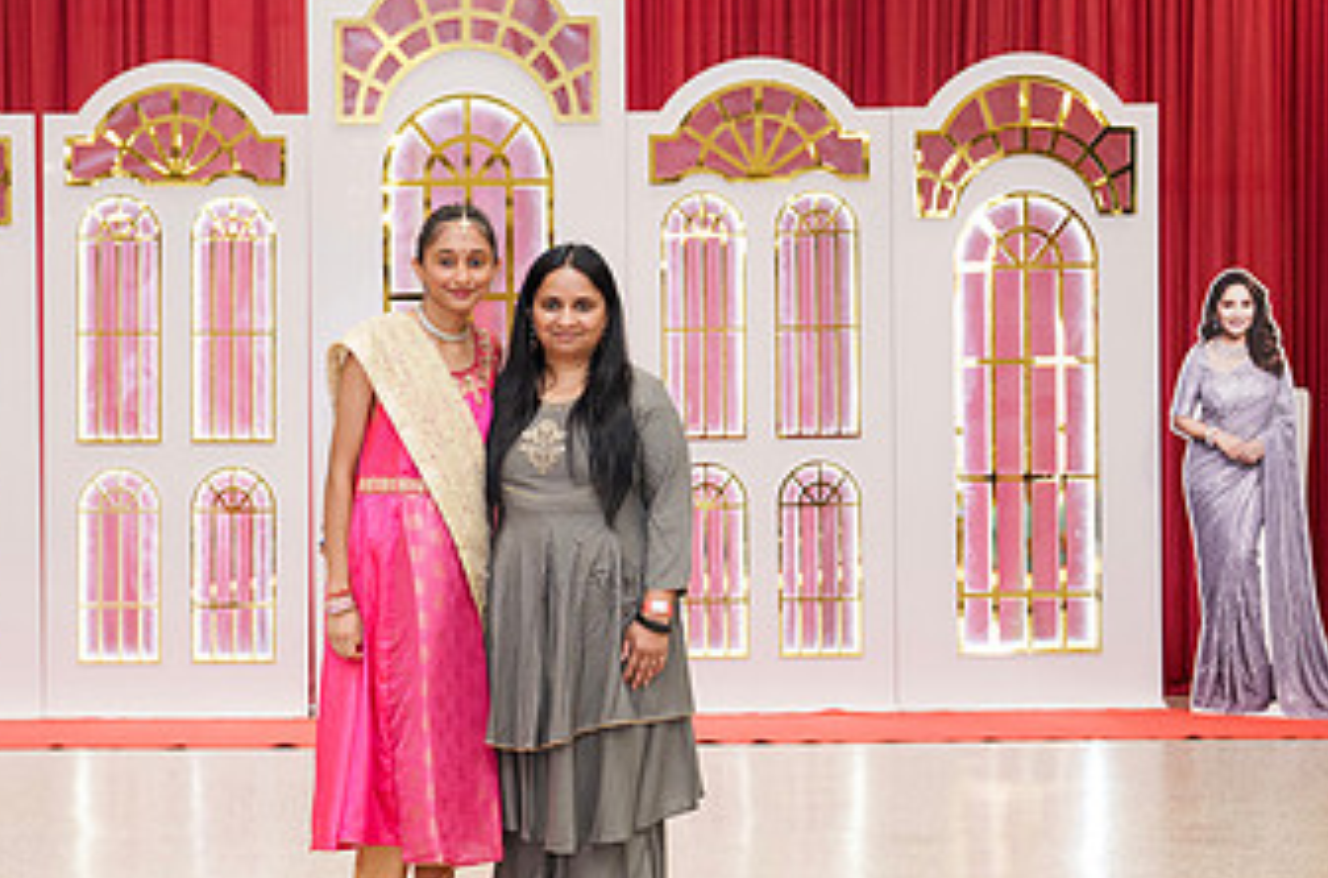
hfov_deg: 28.4
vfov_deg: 19.1
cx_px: 451
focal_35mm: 71
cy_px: 465
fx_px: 2612
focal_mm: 41
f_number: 3.5
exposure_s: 1/200
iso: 2000
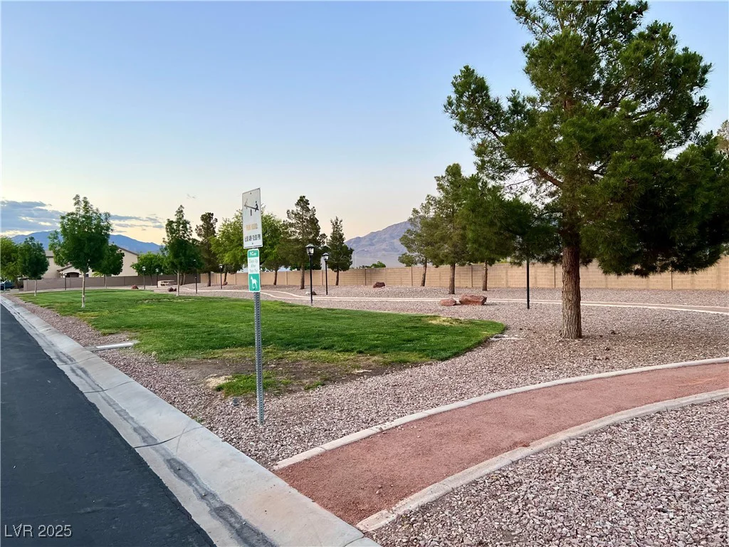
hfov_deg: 67.3
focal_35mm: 26
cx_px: 364
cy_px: 274
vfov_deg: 53.1
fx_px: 548
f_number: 1.5
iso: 125
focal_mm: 5.7
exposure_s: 1/121
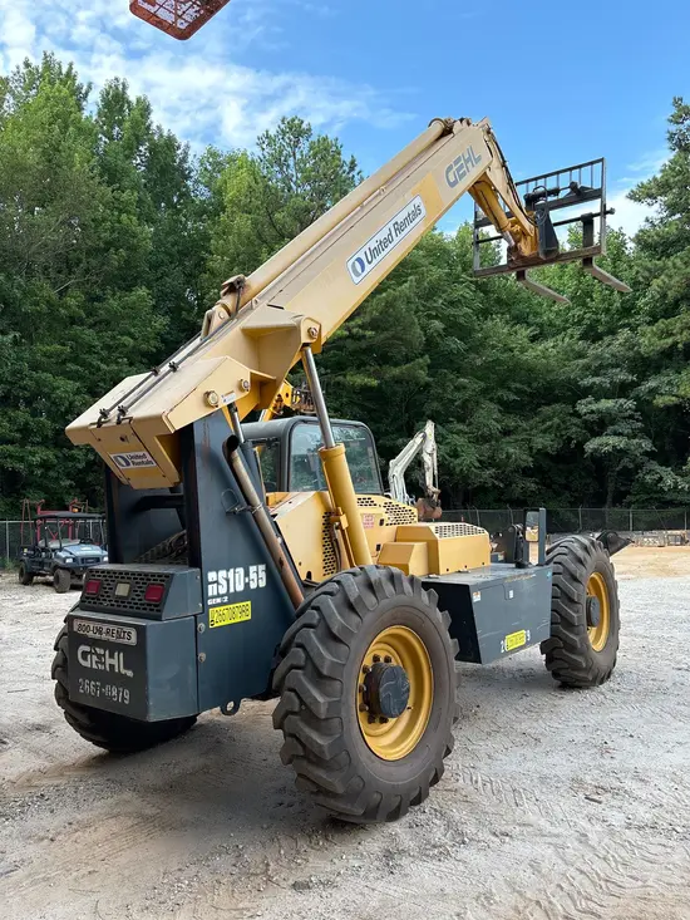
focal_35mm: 26
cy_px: 460
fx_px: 691
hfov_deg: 53.1
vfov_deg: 67.3
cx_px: 345
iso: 50
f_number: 1.6
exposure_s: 1/343
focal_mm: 5.96
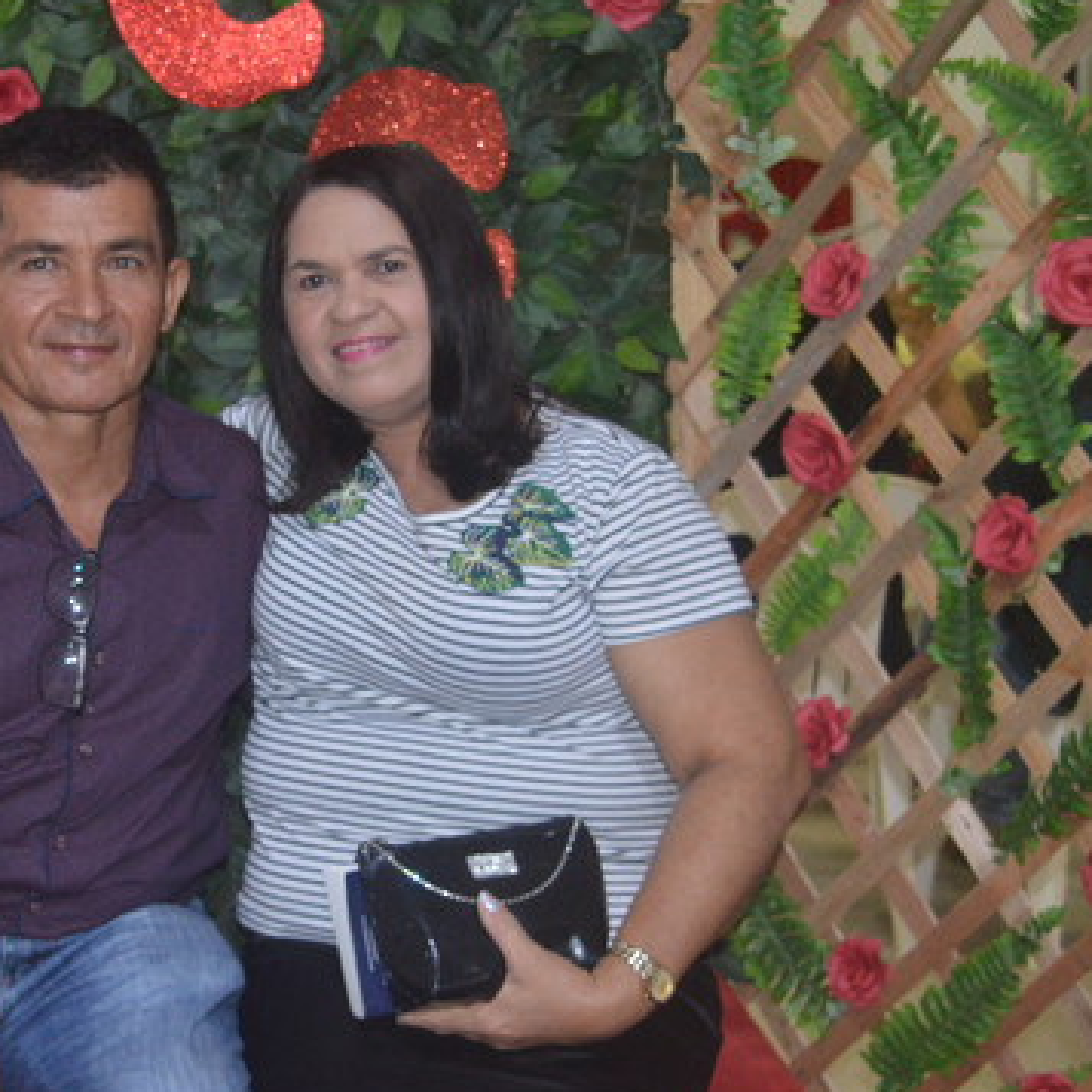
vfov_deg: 24.4
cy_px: 587
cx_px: 269
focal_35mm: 71
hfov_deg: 24.1
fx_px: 2525
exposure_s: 1/60
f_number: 4.2
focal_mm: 31
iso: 1400
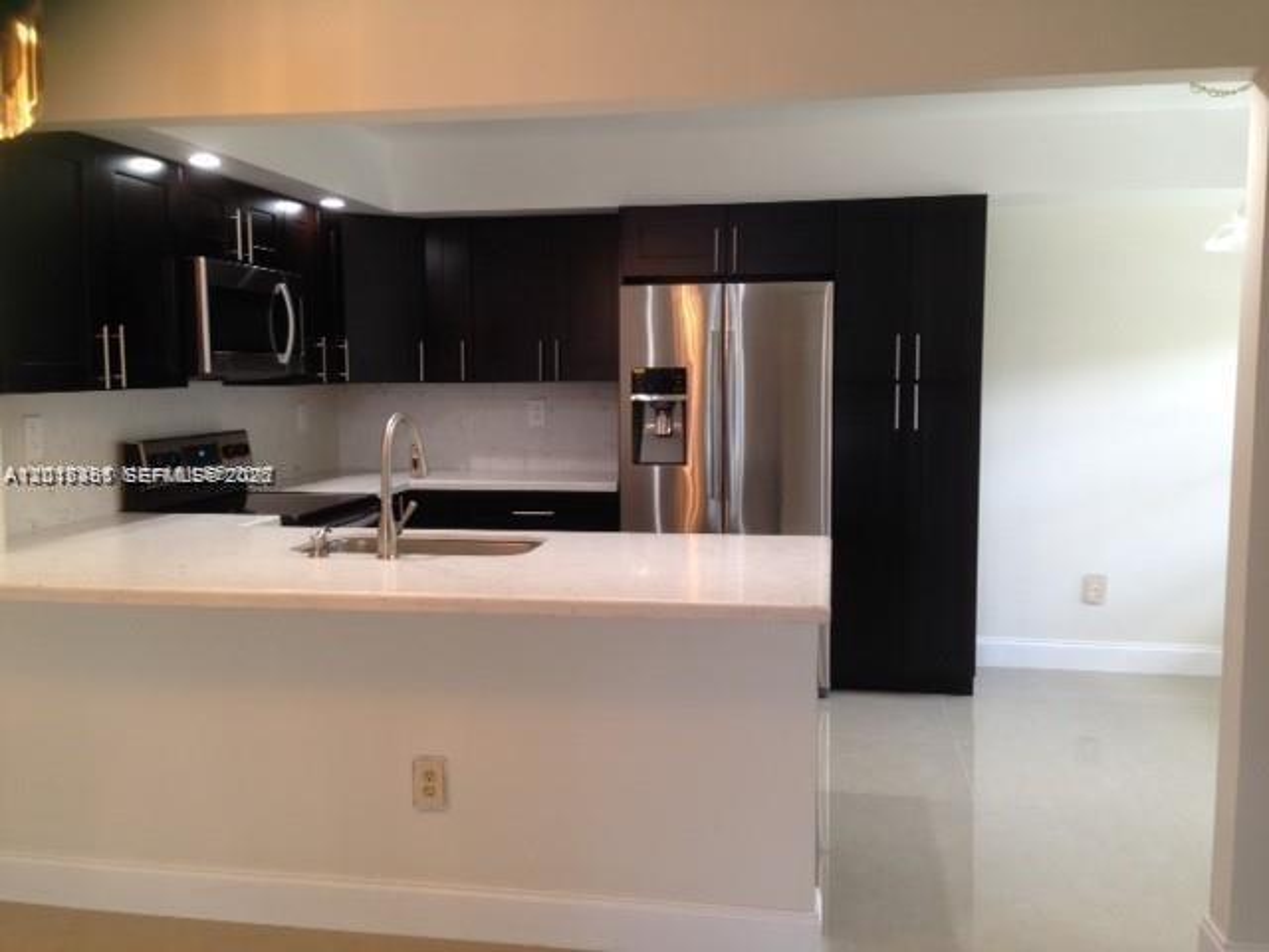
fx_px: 1210
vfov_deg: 42.9
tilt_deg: -6.7
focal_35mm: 33
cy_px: 476
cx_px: 634
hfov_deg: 55.4
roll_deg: +0.2
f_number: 2.4
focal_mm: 4.12
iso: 50
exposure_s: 1/20
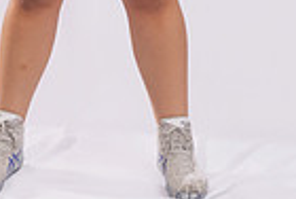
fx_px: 1294
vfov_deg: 8.2
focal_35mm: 157
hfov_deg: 13.0
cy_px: -235
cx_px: 104
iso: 100
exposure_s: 1/160
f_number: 8
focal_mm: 49
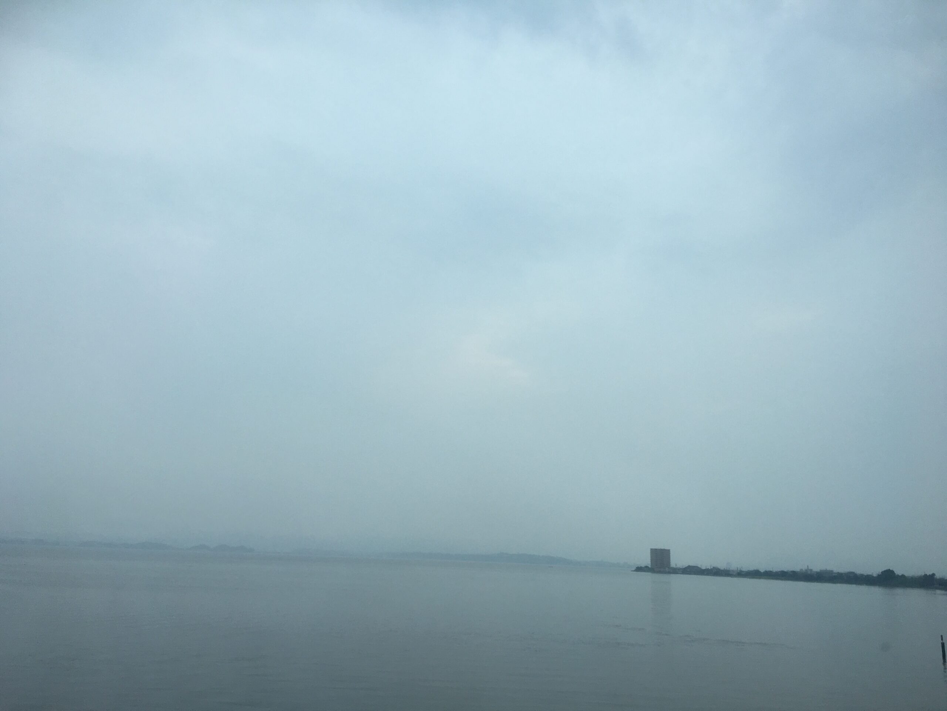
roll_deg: +0.2
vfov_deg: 48.2
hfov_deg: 61.7
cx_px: 474
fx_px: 793
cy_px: 356
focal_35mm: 29
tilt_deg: +16.4
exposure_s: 1/630
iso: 25
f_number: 2.2
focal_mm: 4.15
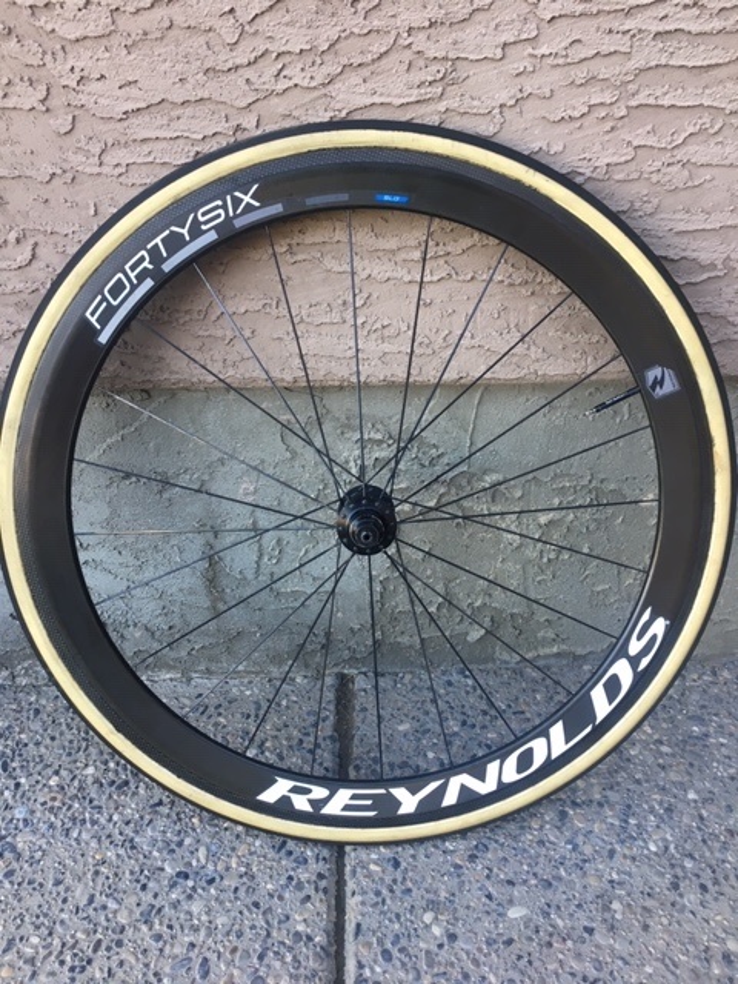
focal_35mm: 29
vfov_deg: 61.7
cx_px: 369
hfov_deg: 48.2
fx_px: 824
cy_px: 492
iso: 32
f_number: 2.2
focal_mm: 4.15
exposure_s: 1/40
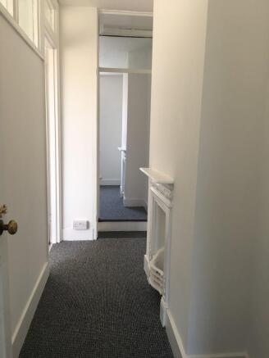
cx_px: 134
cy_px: 179
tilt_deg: -8.1
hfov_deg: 48.2
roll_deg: -1.4
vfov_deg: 61.6
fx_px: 300
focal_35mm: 29
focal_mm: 4.15
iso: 32
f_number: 2.2
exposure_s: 1/50
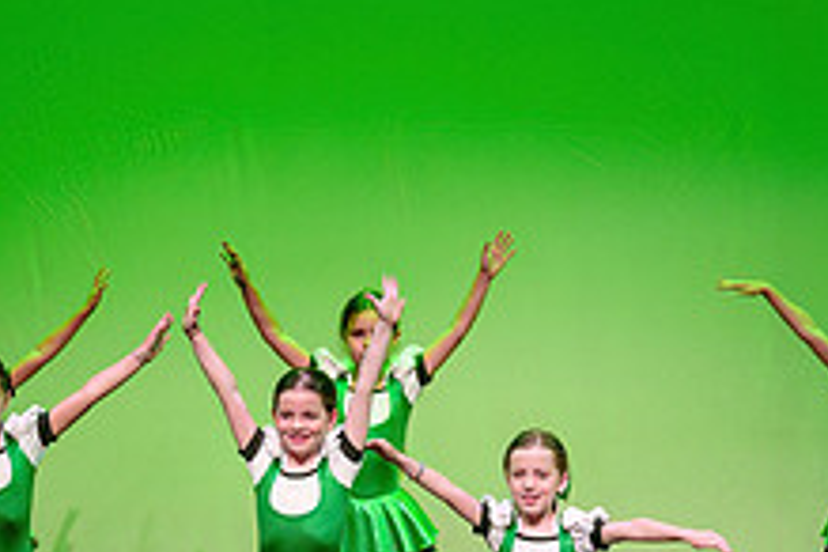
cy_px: 414
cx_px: 397
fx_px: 7589
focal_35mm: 330
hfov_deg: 6.2
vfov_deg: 4.2
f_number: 2.8
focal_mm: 122
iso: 1250
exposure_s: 1/500
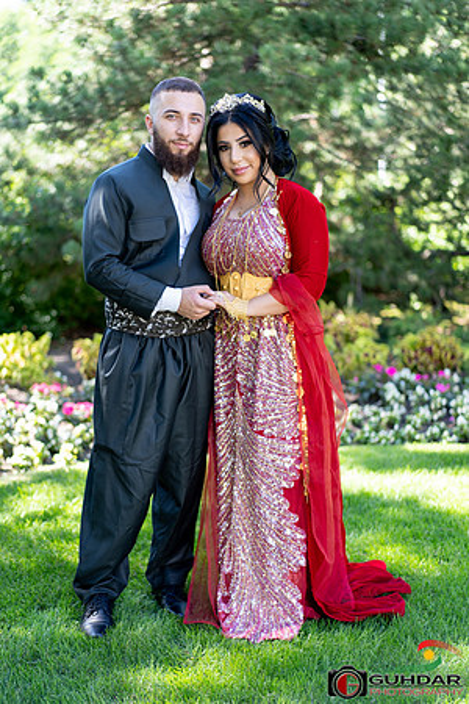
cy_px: 352
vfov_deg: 36.2
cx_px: 234
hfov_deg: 24.6
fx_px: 1075
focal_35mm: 55
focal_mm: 55
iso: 100
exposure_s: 1/250
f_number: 1.8
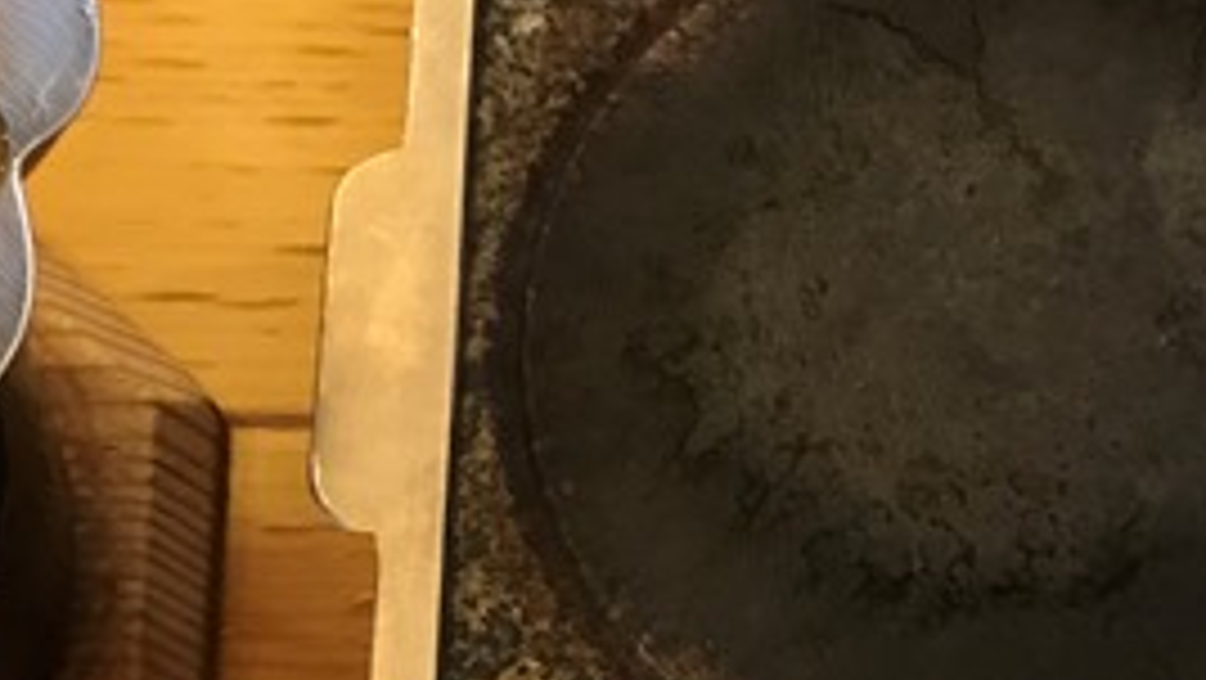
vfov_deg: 14.0
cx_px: 1125
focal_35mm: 82
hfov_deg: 25.0
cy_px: 955
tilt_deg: -72.4
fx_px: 2623
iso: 100
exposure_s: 1/15
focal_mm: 3.99
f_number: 1.8
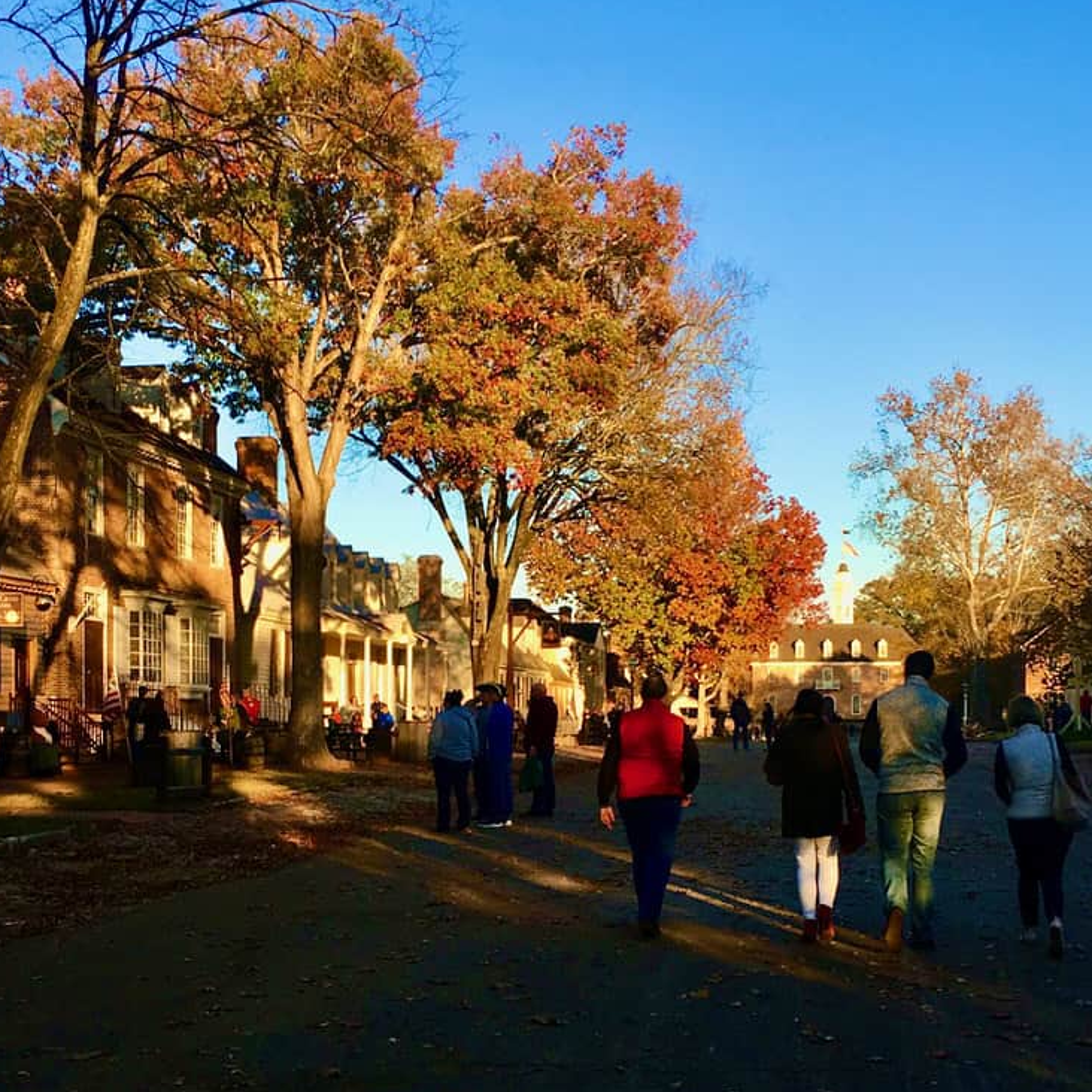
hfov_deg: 46.8
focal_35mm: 35
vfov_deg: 47.2
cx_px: 418
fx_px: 1249
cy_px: 545
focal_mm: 4.2
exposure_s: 1/400
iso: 25
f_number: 2.2
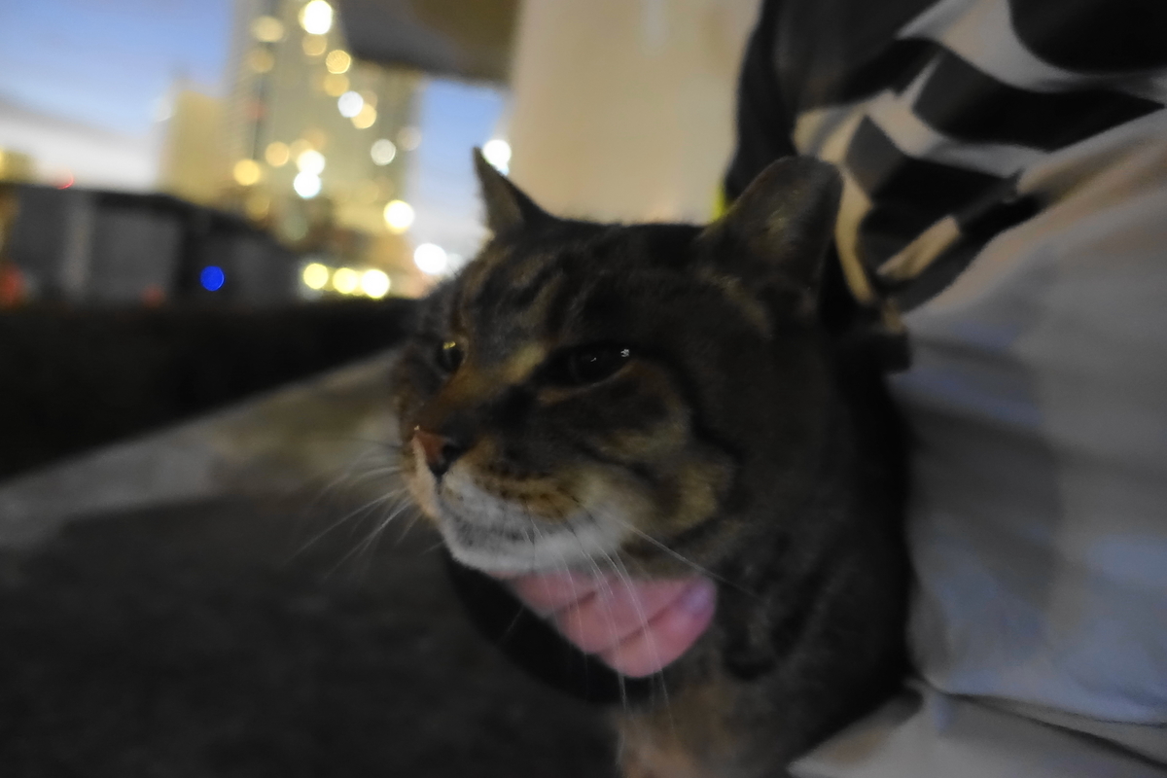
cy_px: 389
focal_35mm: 24
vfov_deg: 53.1
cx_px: 584
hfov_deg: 73.7
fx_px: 778
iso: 8000
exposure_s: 1/4
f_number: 1.8
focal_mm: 8.8
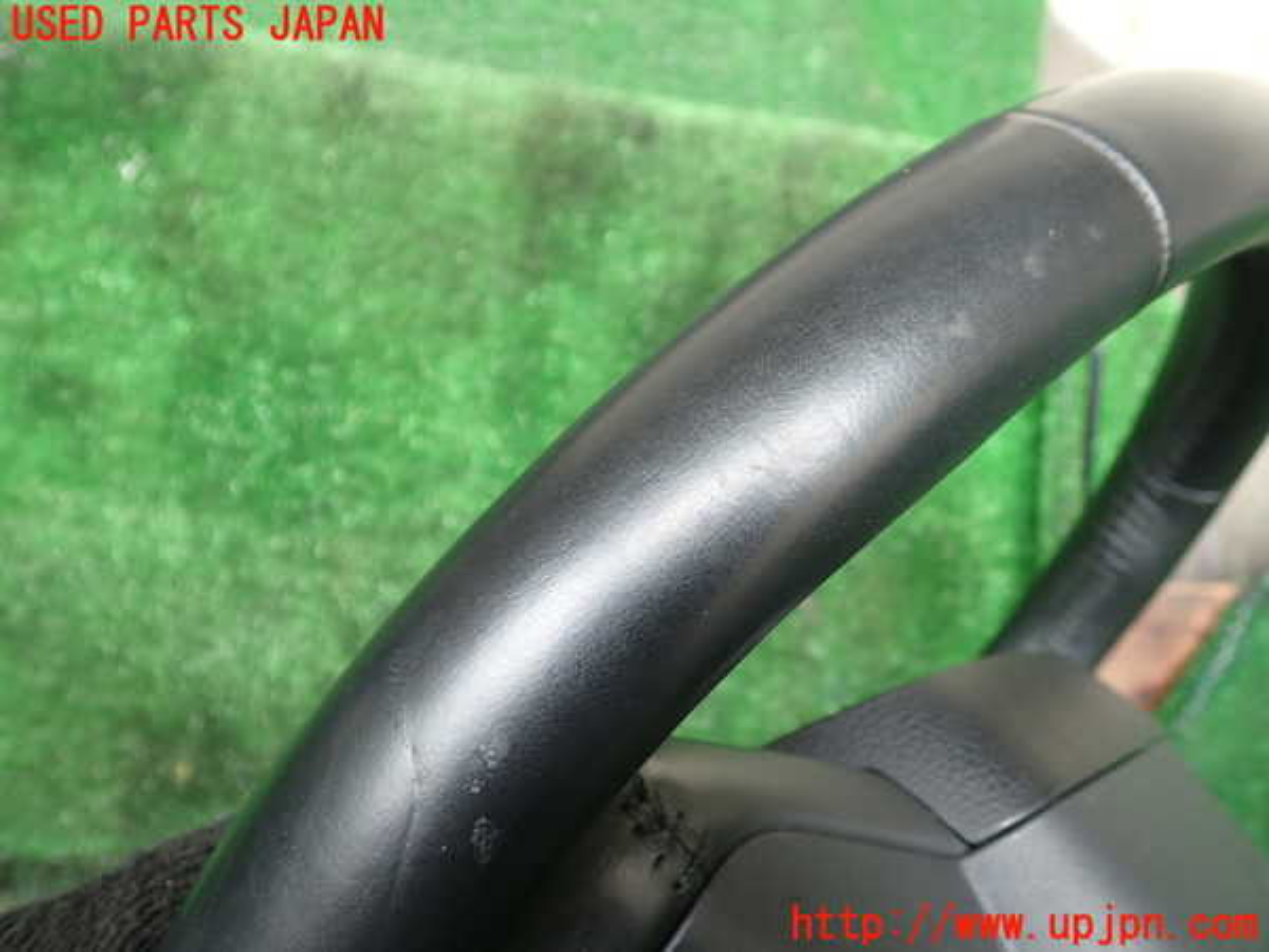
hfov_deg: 60.0
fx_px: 1100
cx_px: 634
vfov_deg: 46.8
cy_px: 476
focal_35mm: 30
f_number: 2.3
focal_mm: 5.4
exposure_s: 1/60
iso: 125
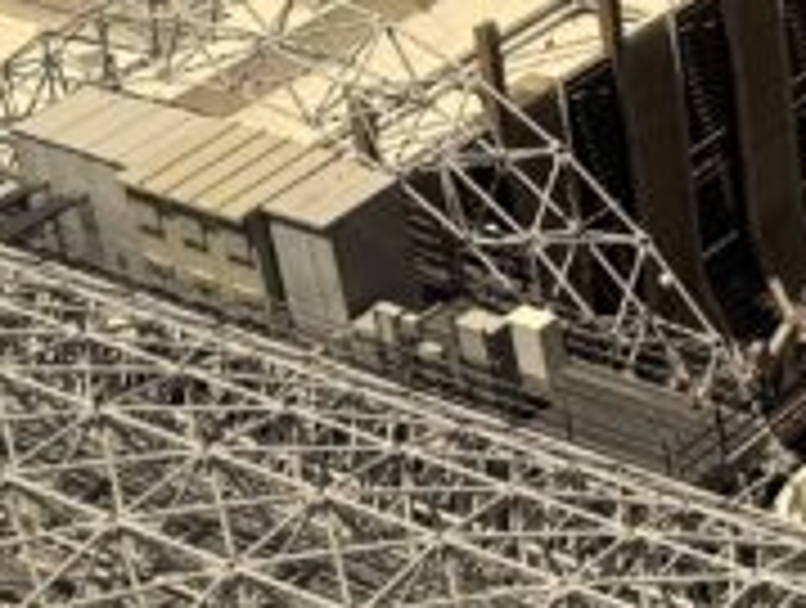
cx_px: 1770
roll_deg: +3.1
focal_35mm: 137
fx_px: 3196
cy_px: -504
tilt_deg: -20.6
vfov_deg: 10.2
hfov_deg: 12.2
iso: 80
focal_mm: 6.76
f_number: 1.78
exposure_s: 1/1812
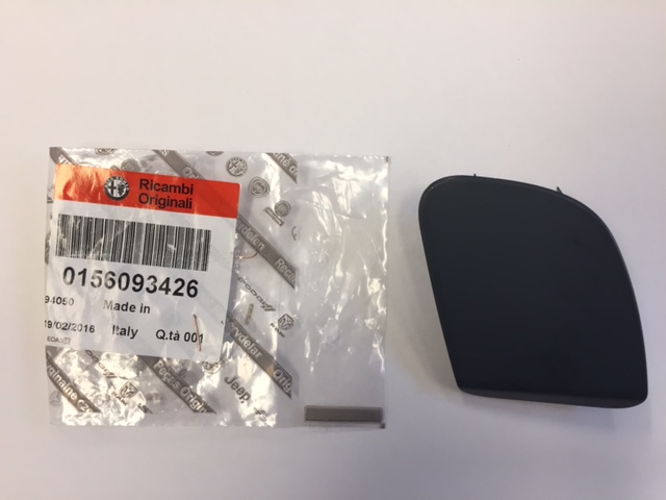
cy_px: 250
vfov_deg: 48.2
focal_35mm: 29
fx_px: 558
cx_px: 333
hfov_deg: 61.7
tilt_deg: -84.4
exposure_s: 1/33
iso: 40
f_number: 2.2
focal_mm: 4.15
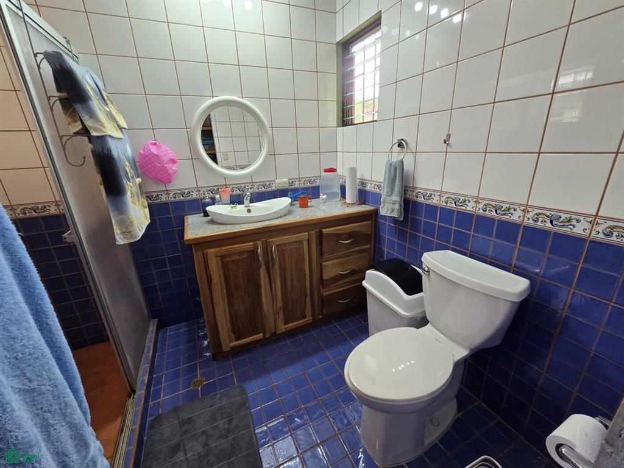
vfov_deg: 89.9
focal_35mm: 13
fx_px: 234
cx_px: 312
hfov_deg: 106.2
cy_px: 234
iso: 125
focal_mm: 2.2
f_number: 2.2
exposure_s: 1/60
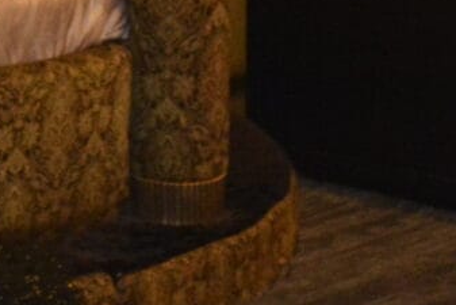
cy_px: -458
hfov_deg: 9.6
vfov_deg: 6.4
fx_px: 2598
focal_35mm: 205
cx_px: -322
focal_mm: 18
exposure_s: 1/60
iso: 1600
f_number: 4
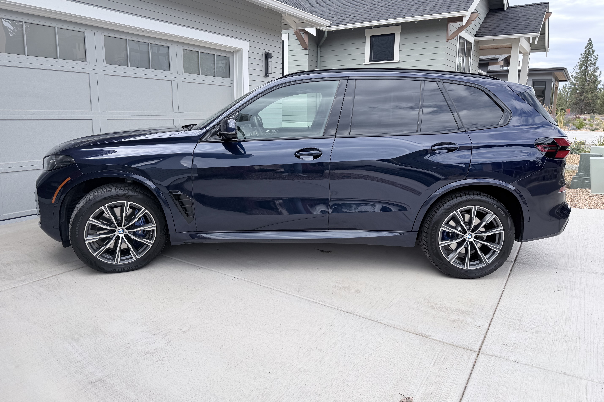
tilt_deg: -9.5
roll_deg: -0.3
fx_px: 419
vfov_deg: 51.2
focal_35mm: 25
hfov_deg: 71.5
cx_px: 302
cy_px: 180
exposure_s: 1/1727
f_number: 1.78
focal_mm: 6.76
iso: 80
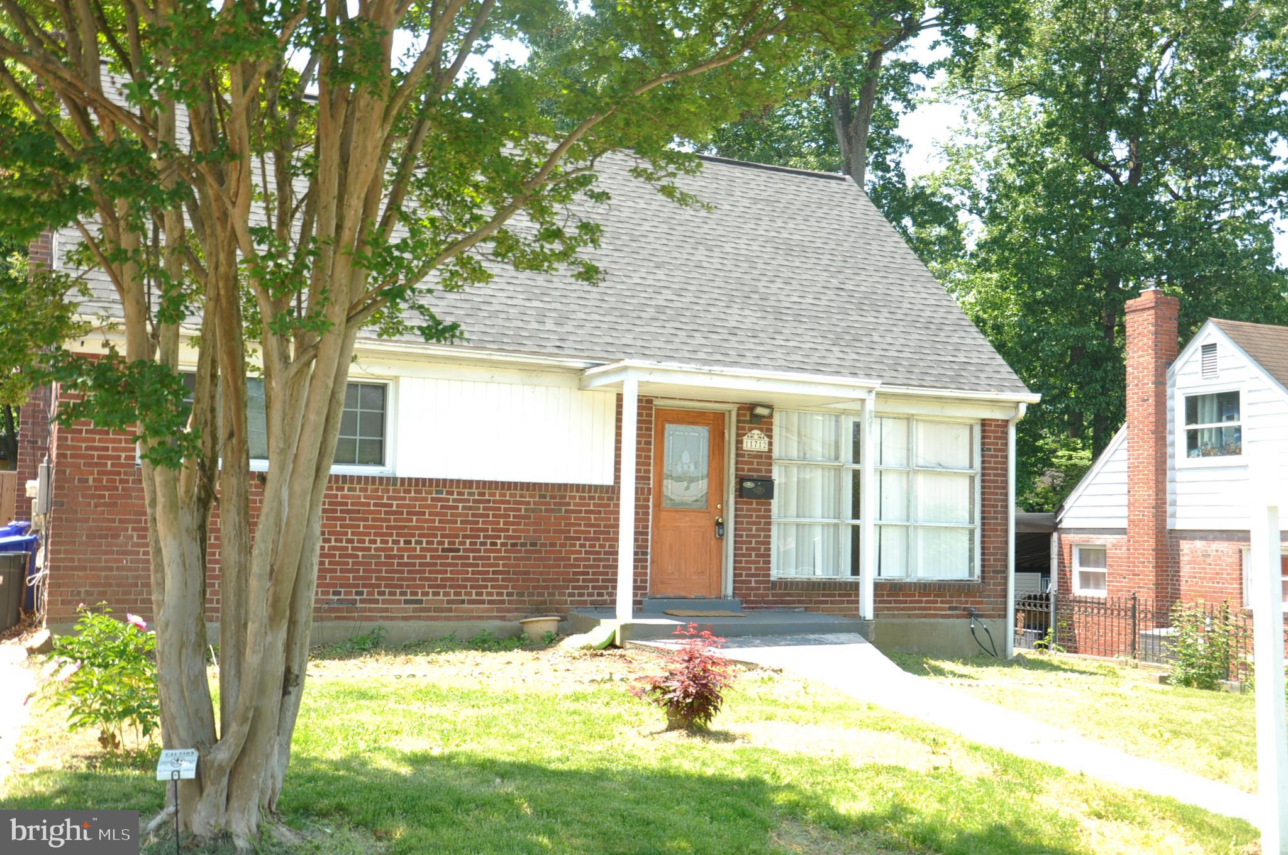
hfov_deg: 51.3
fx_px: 1340
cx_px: 644
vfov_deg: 35.4
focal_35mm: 38
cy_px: 428
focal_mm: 25
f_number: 5.6
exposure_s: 1/125
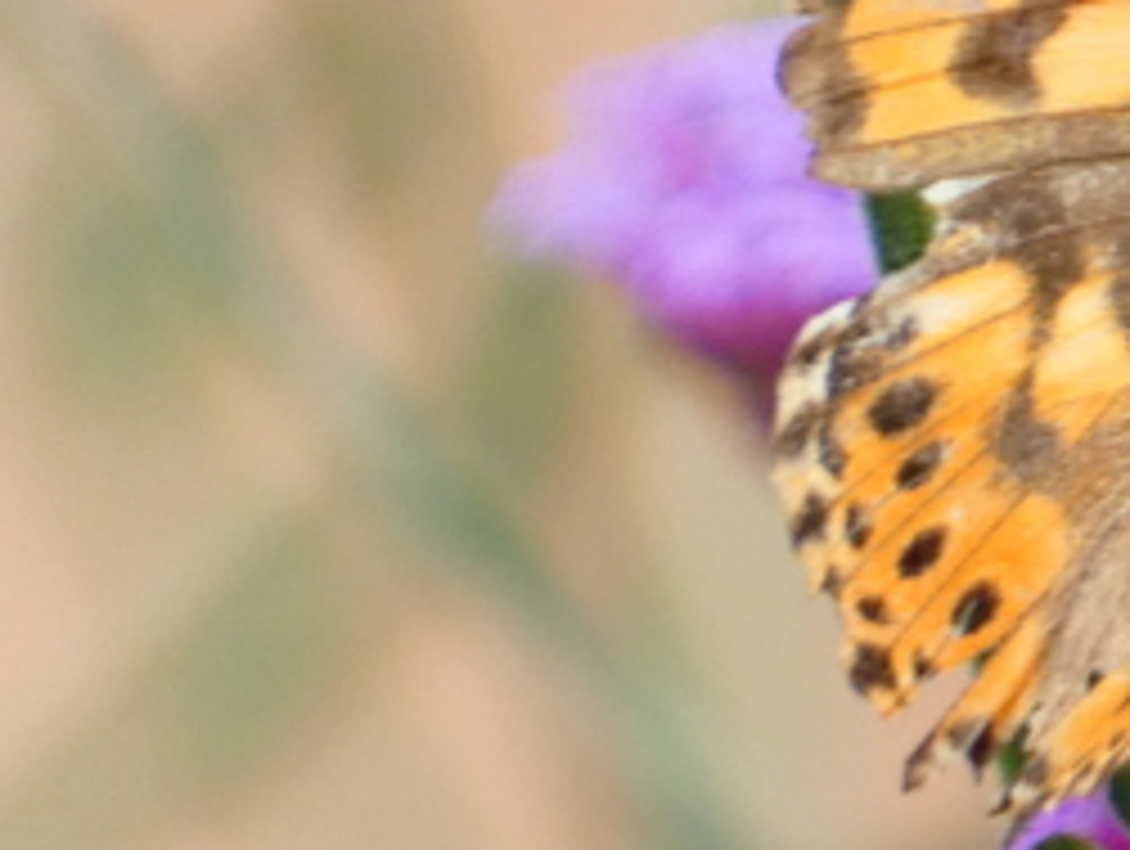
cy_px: 486
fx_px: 114646
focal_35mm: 3507
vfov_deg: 0.4
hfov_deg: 0.6
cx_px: 1695
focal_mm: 185
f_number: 5.6
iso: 160
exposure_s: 1/125
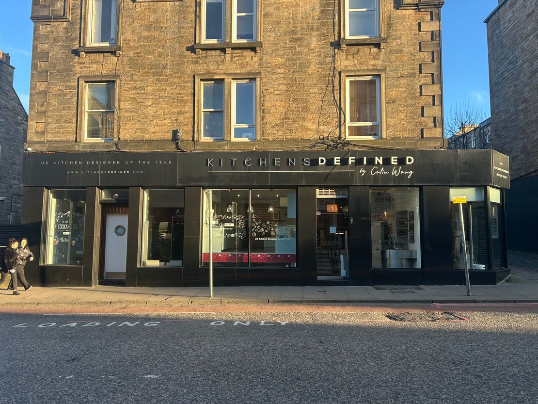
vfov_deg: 53.1
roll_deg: -2.1
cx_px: 269
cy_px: 202
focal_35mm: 26
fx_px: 404
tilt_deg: +4.7
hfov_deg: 67.3
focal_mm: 5.7
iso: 50
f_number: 1.5
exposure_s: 1/372
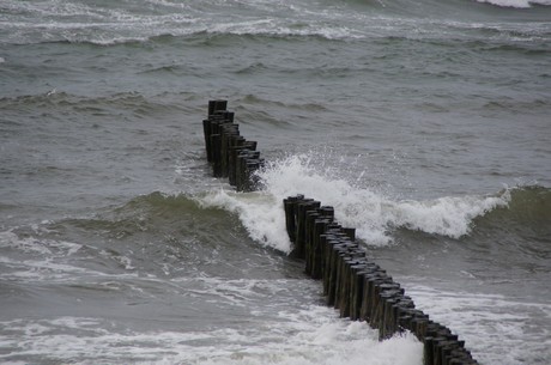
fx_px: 4584
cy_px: 182
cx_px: 276
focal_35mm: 300
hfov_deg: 6.9
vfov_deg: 4.6
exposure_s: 1/320
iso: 500
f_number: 6.3
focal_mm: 200
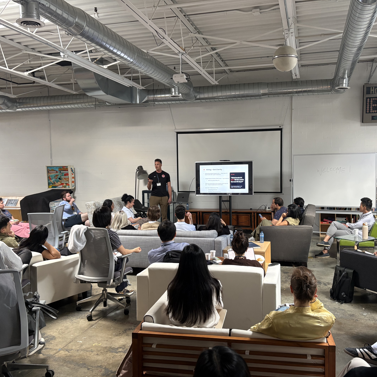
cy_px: 190
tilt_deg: -2.7
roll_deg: +0.8
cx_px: 214
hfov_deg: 52.4
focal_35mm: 31
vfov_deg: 52.5
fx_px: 382
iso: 200
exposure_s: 1/60
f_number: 1.6
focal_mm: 5.96
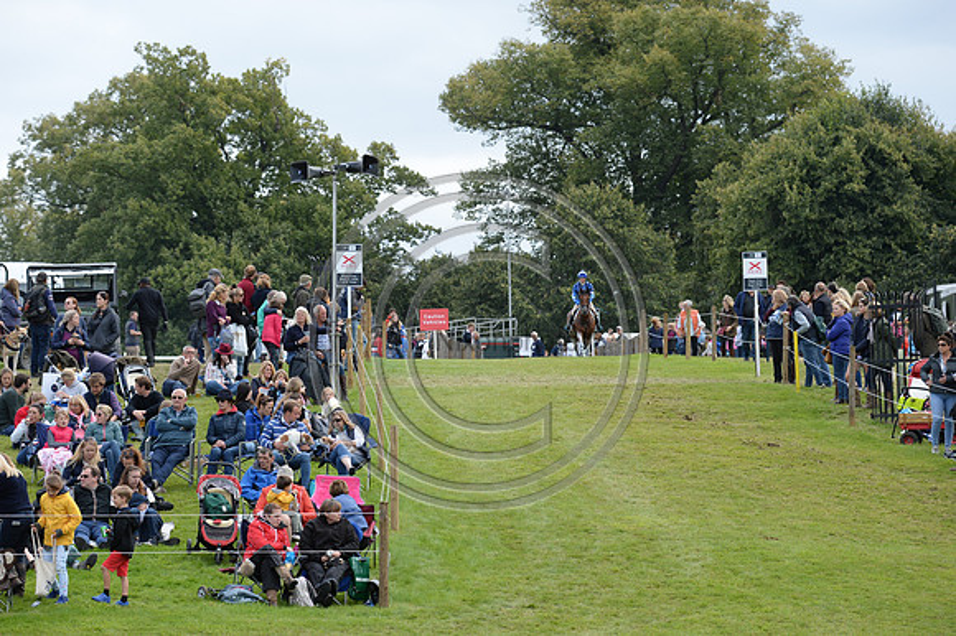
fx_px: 5175
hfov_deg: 10.6
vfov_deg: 7.0
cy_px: 318
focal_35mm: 195
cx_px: 478
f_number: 7.1
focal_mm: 195
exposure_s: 1/1000
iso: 800
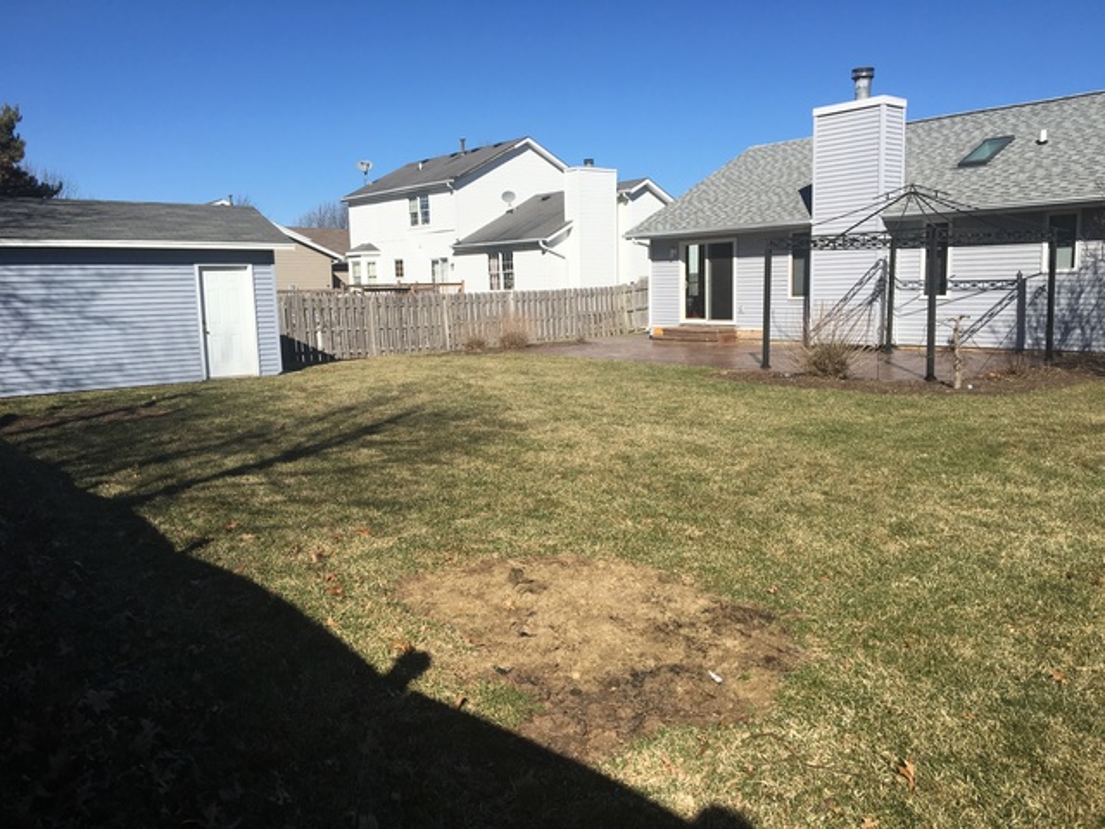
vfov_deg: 48.2
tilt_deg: -8.4
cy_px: 414
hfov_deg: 61.7
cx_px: 552
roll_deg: +0.4
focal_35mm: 29
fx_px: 926
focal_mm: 4.15
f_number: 2.2
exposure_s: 1/2564
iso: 25
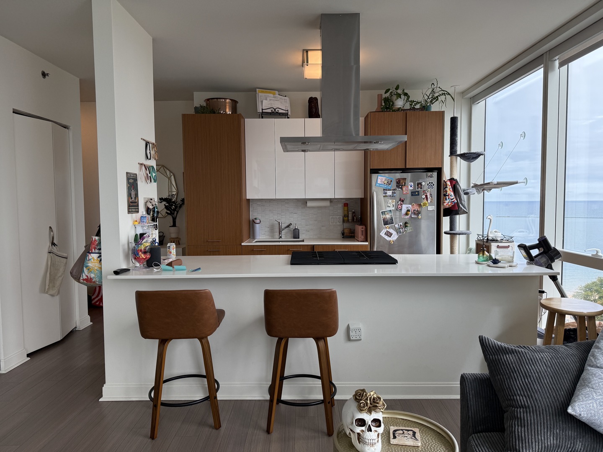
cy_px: 226
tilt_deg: -2.3
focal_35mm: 24
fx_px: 418
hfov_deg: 71.6
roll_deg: +0.5
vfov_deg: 56.8
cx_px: 302
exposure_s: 1/555
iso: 80
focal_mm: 6.76
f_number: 1.78
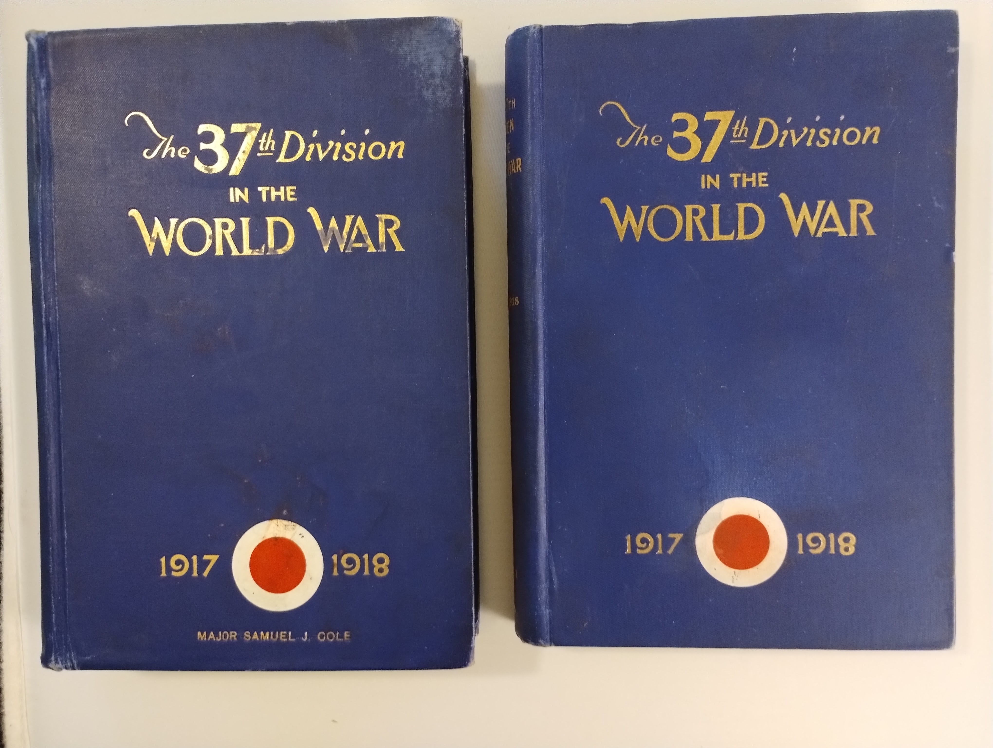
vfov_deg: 49.9
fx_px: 804
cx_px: 496
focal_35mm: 28
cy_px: 374
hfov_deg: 63.4
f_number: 1.8
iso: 1878
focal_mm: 4.27
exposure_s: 1/20
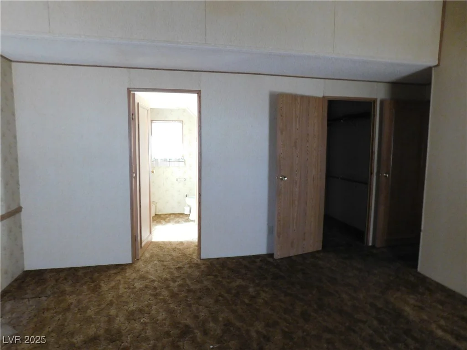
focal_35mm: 23
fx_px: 310
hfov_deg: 73.9
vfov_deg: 58.9
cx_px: 234
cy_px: 175
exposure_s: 1/8
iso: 400
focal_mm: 4
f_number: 3
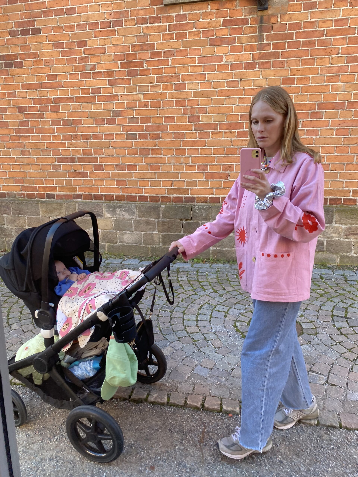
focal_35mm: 26
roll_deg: -2.8
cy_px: 238
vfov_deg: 67.3
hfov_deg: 53.1
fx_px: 359
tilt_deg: -9.4
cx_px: 179
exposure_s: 1/122
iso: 32
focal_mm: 4.25
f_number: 1.8
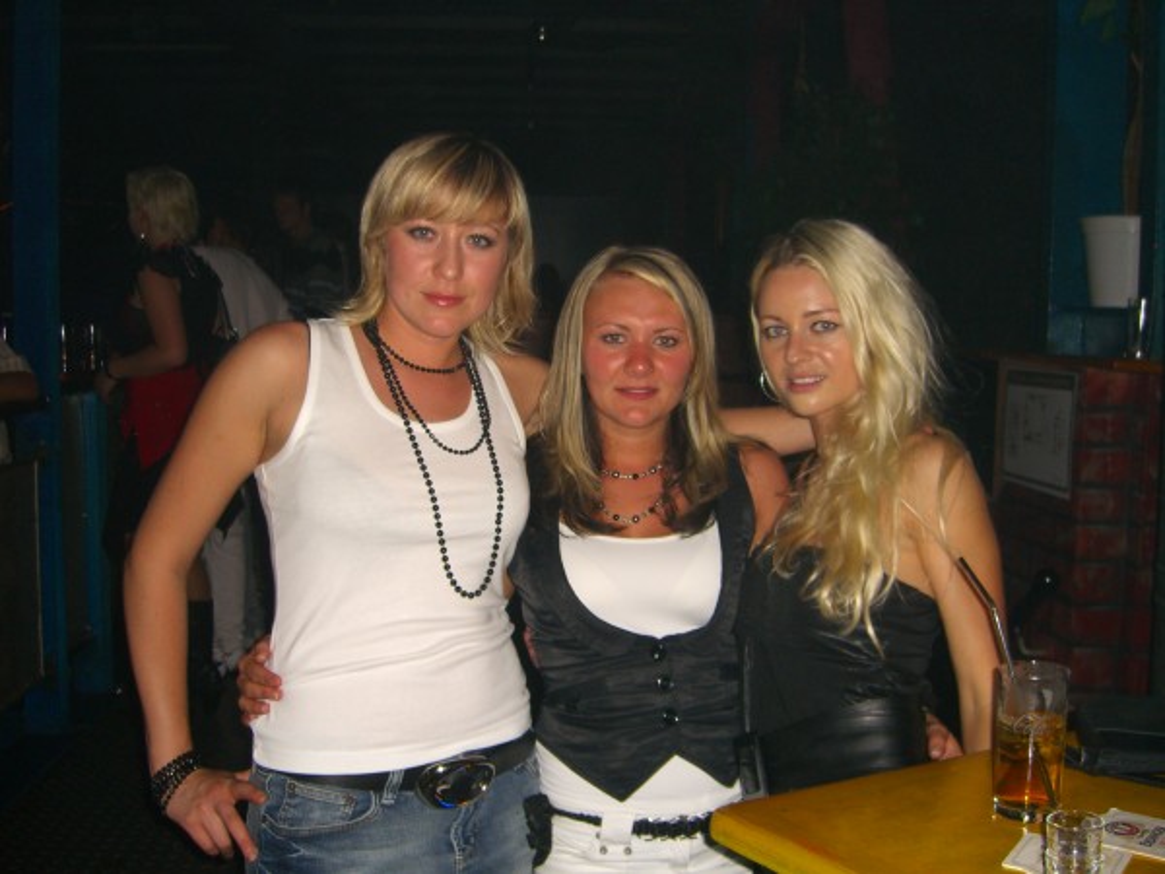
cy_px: 437
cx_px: 582
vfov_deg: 37.7
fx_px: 1279
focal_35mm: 38
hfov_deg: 49.0
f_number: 2.8
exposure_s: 1/60
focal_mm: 7.9
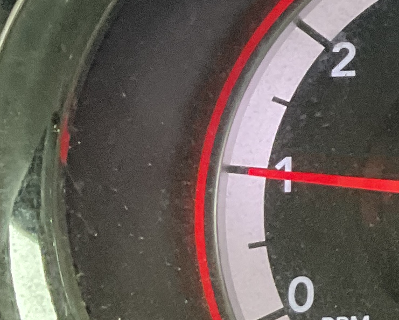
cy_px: -61
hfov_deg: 10.6
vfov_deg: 9.9
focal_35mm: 154
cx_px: 991
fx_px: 1819
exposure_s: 1/60
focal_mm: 3
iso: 160
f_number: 1.8
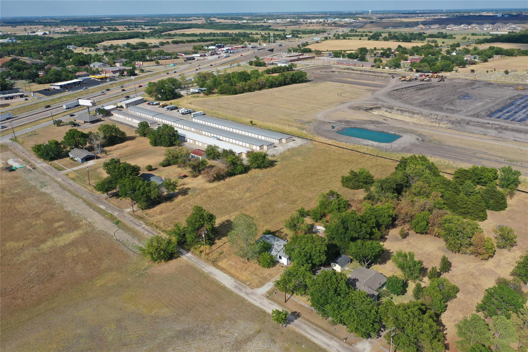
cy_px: 176
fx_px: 411
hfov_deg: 65.5
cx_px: 264
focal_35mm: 28
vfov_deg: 46.4
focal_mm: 10.26
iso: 100
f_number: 6.3
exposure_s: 1/500
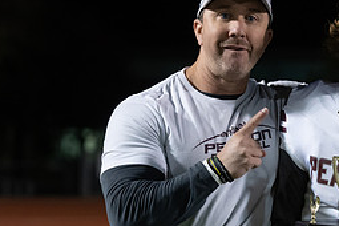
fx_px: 1930
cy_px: 170
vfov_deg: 6.7
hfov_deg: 10.0
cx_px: 323
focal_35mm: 205
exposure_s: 1/320
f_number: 3.5
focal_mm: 90
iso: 3200
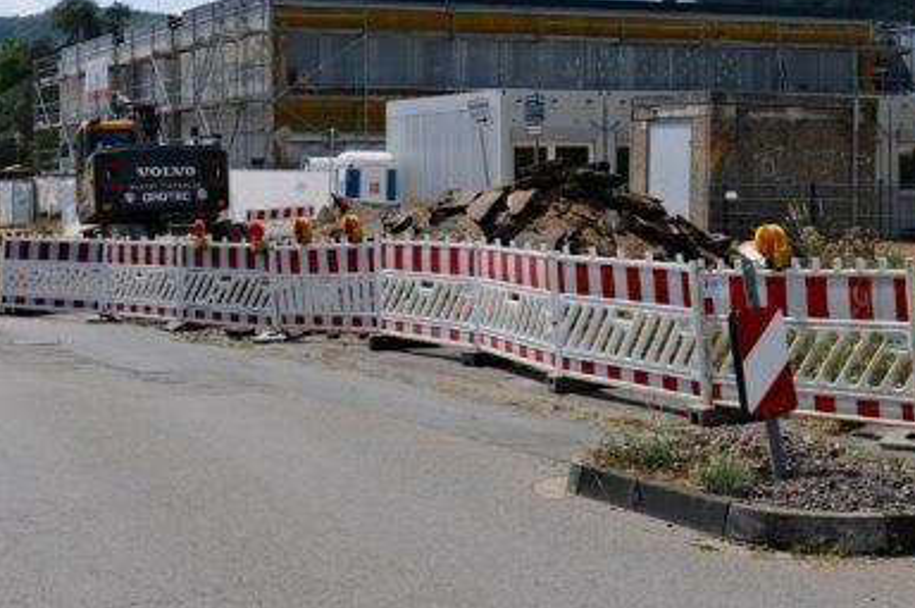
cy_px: 178
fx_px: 1853
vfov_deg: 18.5
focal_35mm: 73
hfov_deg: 27.7
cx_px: 436
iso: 320
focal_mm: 33
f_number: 6.3
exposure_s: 1/1400
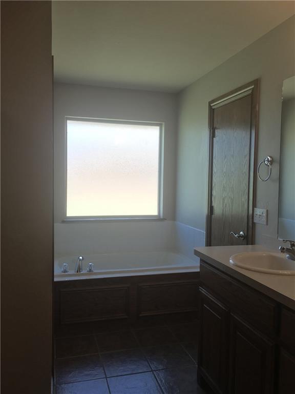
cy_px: 197
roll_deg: -2.0
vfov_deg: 61.7
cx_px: 148
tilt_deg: -3.5
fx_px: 330
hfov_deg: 48.2
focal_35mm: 29
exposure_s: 1/120
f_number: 2.2
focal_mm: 4.15
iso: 25
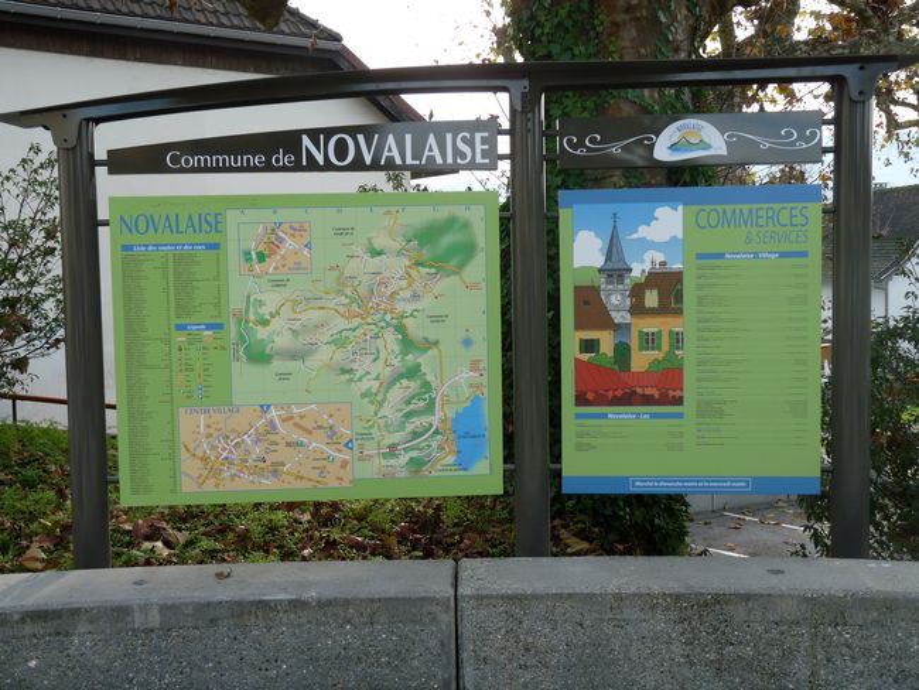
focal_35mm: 40
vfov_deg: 36.0
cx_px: 460
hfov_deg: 46.8
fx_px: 1062
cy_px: 345
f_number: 4
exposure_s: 1/160
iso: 100
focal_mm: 7.1
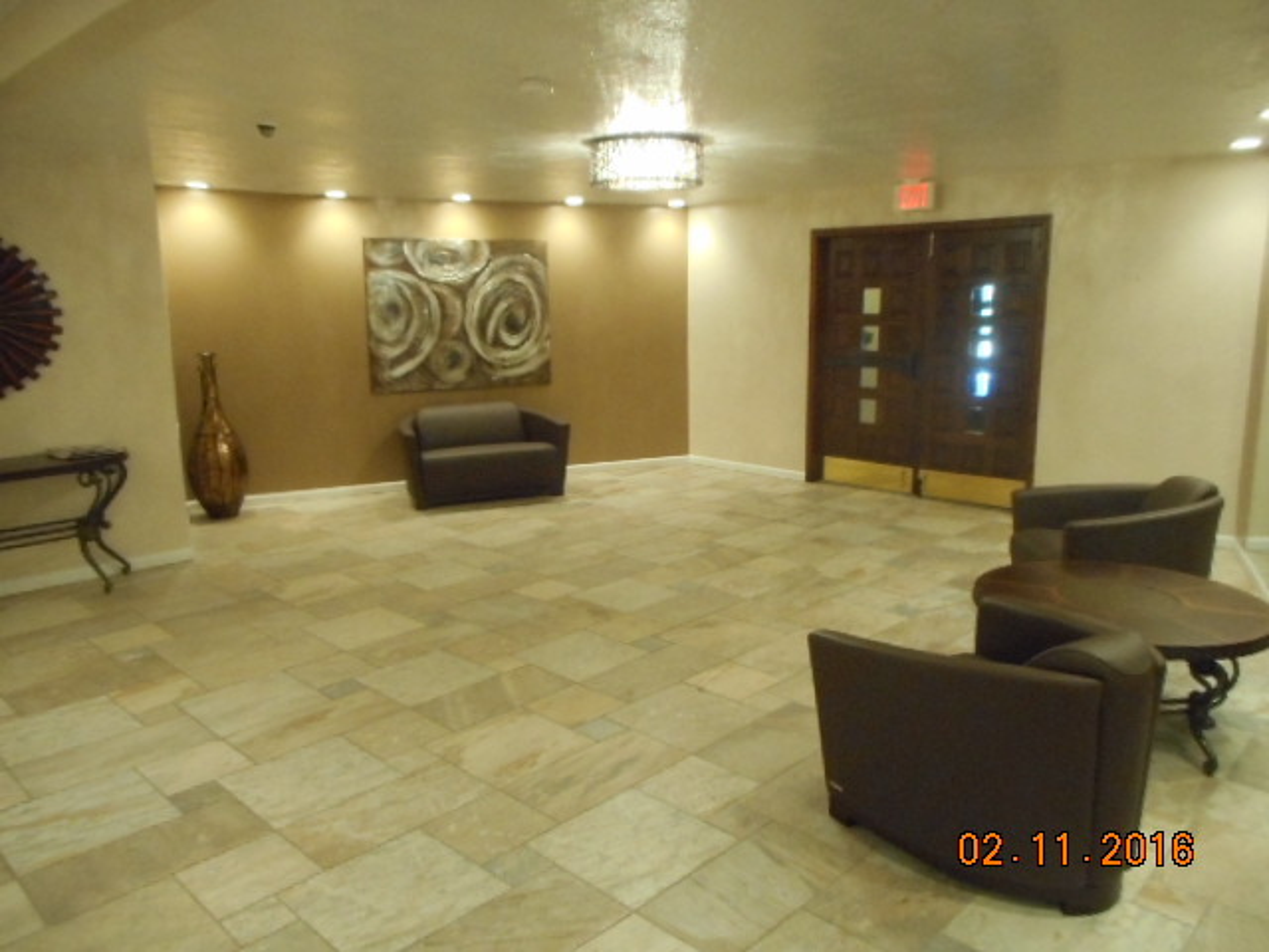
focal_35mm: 25
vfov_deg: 54.9
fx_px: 916
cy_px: 476
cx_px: 634
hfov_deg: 69.4
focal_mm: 4.5
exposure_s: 1/25
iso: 640
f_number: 3.7
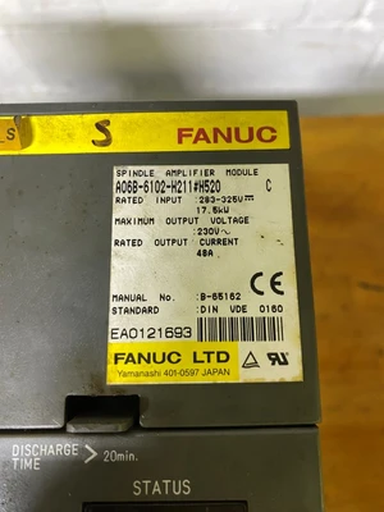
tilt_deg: -77.7
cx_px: 192
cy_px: 256
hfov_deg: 53.1
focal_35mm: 26
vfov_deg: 67.3
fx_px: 385
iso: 160
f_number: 1.8
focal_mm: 4.25
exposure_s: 1/60
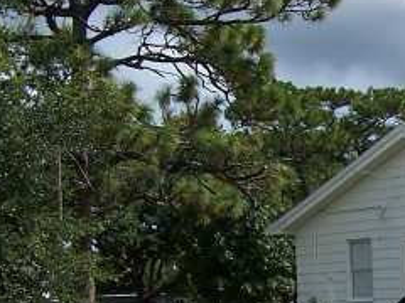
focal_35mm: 110
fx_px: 1287
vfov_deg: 13.3
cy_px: 279
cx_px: 494
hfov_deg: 17.0
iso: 80
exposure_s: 1/750
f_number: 4
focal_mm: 5.5
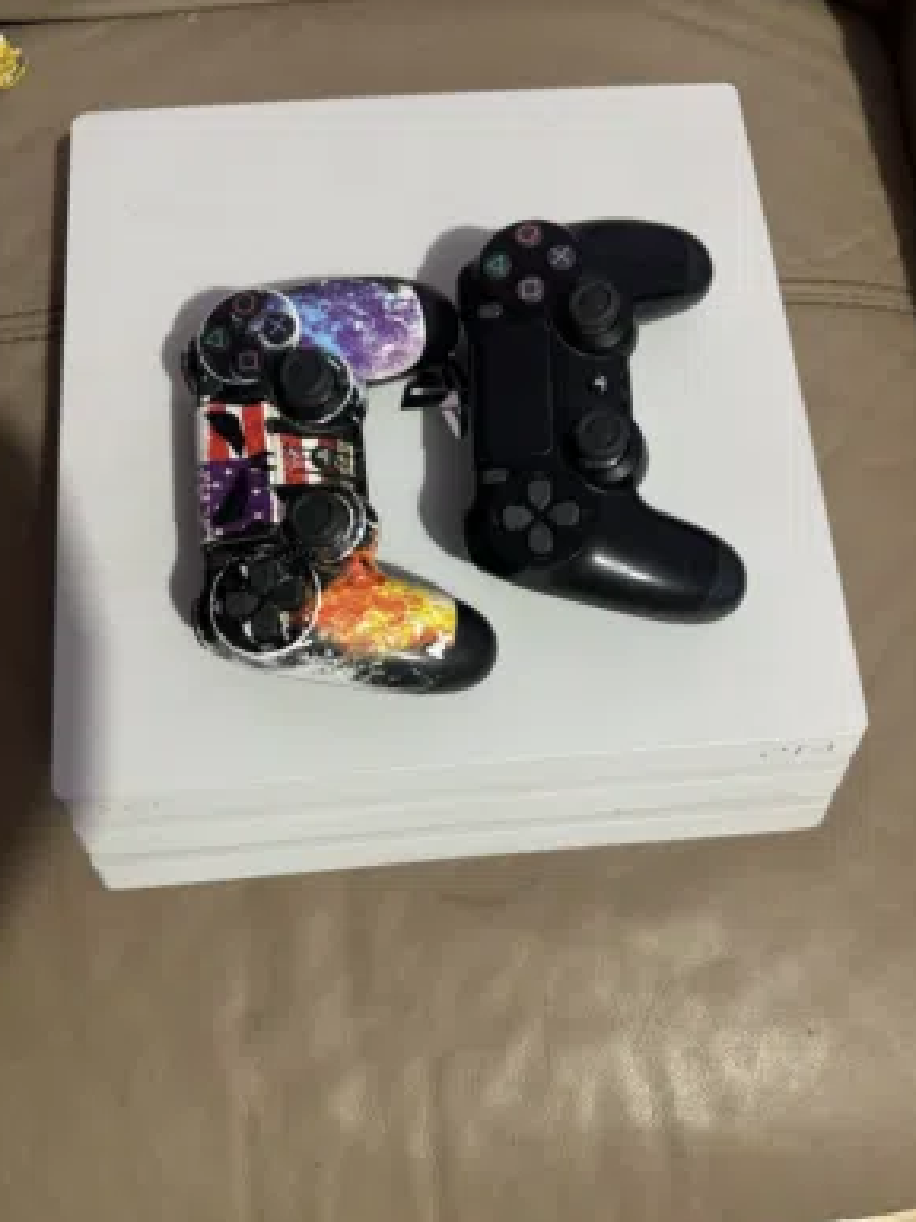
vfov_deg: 69.4
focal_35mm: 25
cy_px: 624
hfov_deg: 54.9
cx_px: 448
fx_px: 882
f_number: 1.78
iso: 250
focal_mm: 6.86
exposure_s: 1/50
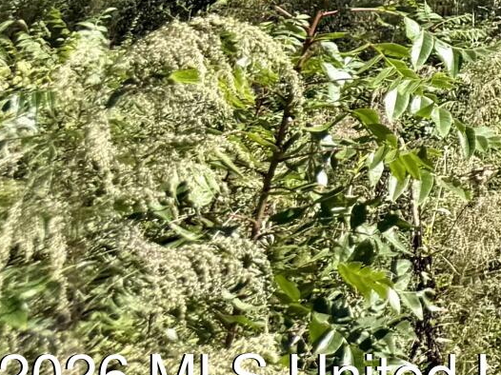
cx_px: 1376
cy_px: -596
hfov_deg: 10.9
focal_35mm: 137
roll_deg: +3.0
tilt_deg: +12.5
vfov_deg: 9.4
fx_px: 1982
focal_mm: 6.76
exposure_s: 1/2801
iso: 80
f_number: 1.78
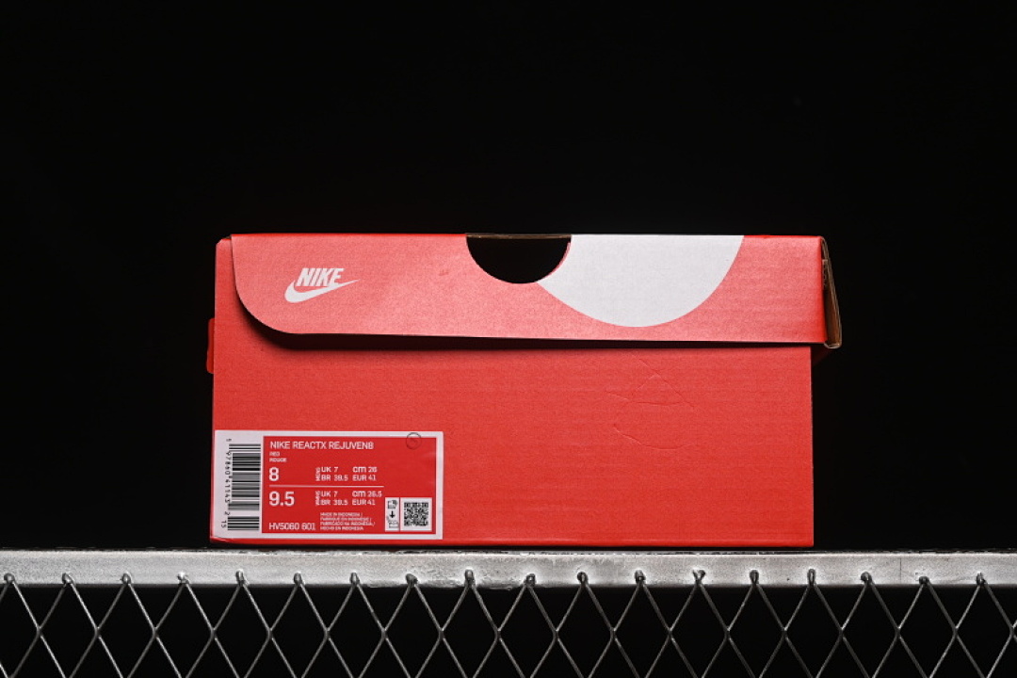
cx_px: 508
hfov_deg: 27.0
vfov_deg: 18.2
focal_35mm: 75
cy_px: 339
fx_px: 2119
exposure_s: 1/60
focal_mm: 50
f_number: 7.1
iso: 160
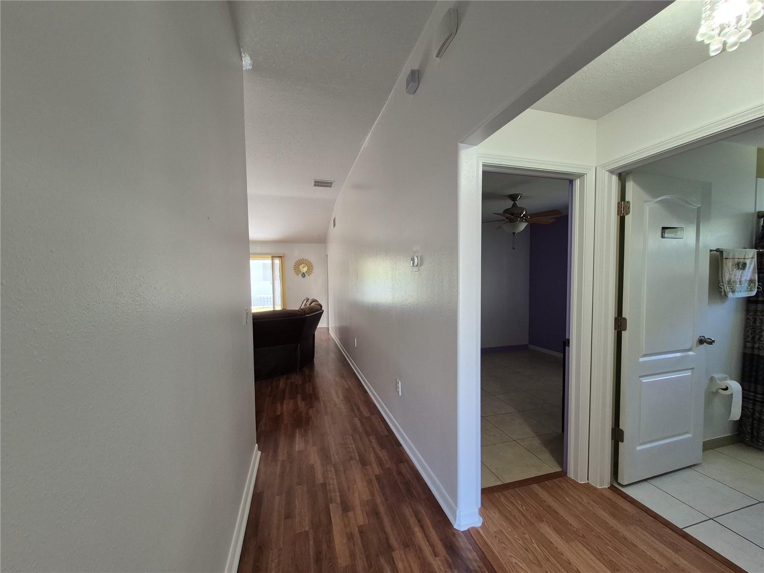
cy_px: 286
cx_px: 382
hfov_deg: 106.2
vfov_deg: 89.9
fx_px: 287
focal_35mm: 13
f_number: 2.2
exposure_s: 1/60
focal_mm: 1.74
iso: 100
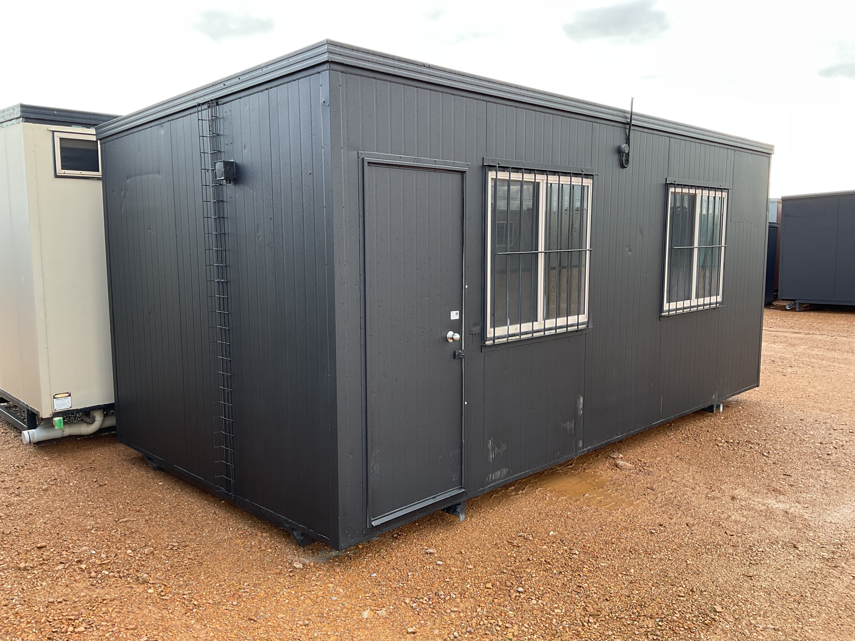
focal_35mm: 29
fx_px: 716
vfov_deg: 48.2
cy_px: 320
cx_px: 428
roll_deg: +0.4
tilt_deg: -7.1
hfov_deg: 61.7
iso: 25
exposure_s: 1/120
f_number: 1.8
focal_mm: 3
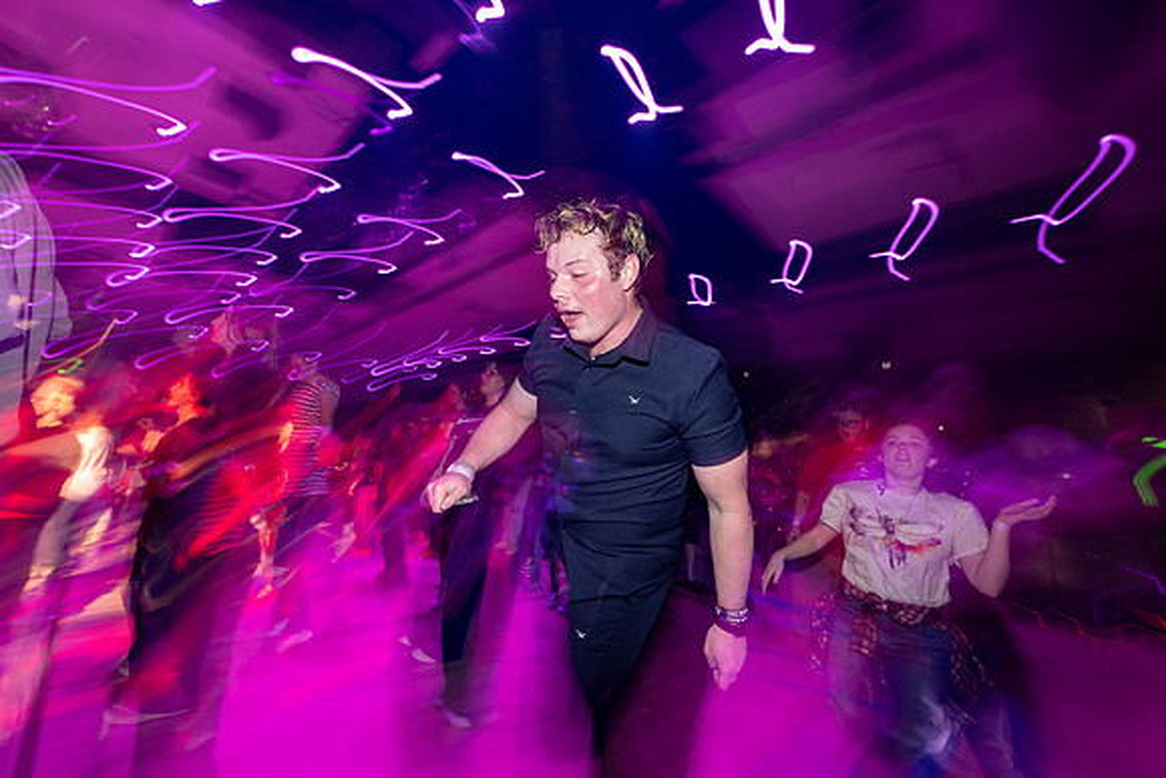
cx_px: 583
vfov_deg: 81.2
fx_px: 454
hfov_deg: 104.2
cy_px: 389
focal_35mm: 14
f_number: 5.6
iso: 400
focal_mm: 14
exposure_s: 1/2.5
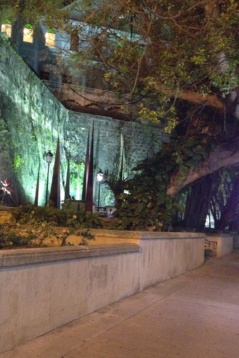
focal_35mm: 44
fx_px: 438
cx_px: 80
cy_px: 202
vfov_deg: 44.4
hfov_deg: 30.3
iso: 800
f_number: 2.4
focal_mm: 4.28
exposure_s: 1/16
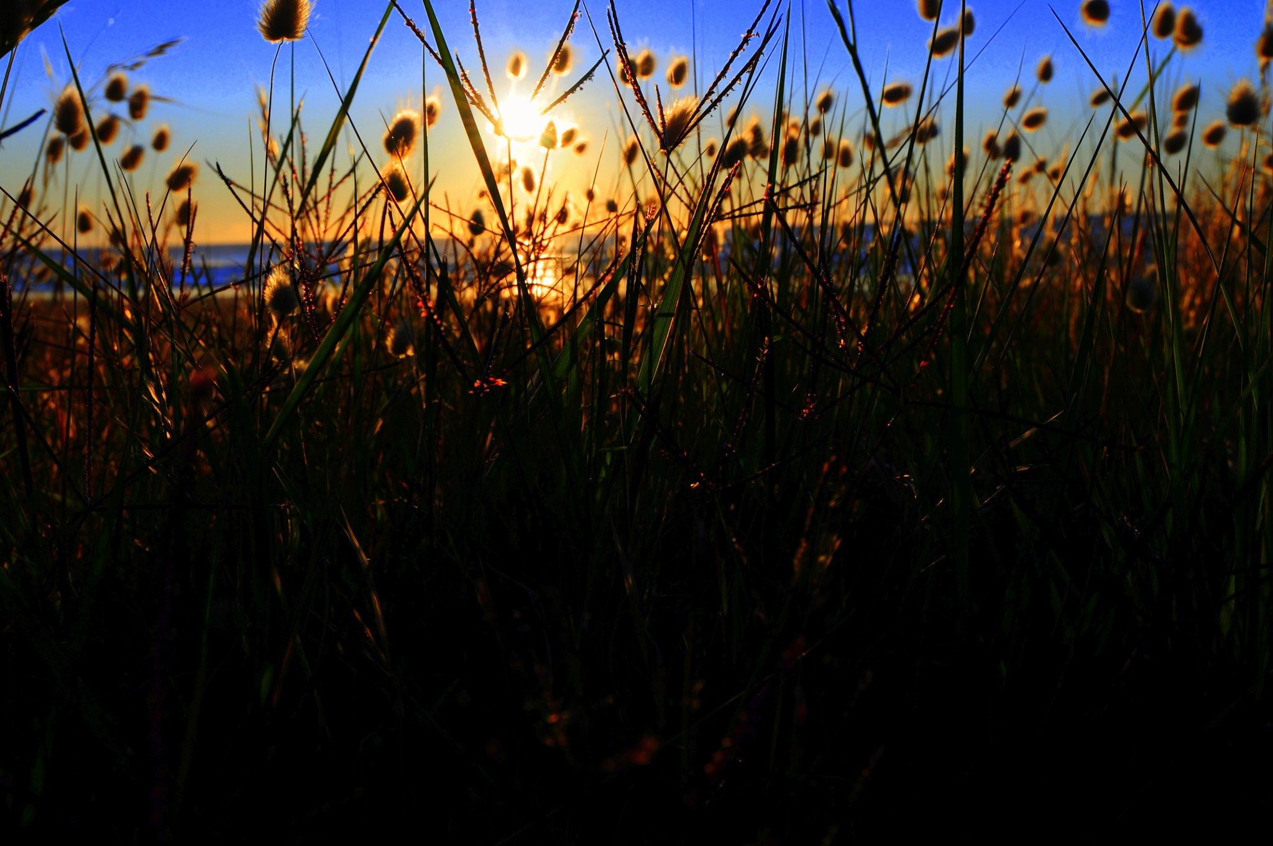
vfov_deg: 36.8
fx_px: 1271
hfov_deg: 53.2
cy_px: 423
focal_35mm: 36
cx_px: 636
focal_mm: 24
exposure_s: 1/640
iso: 200
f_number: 13
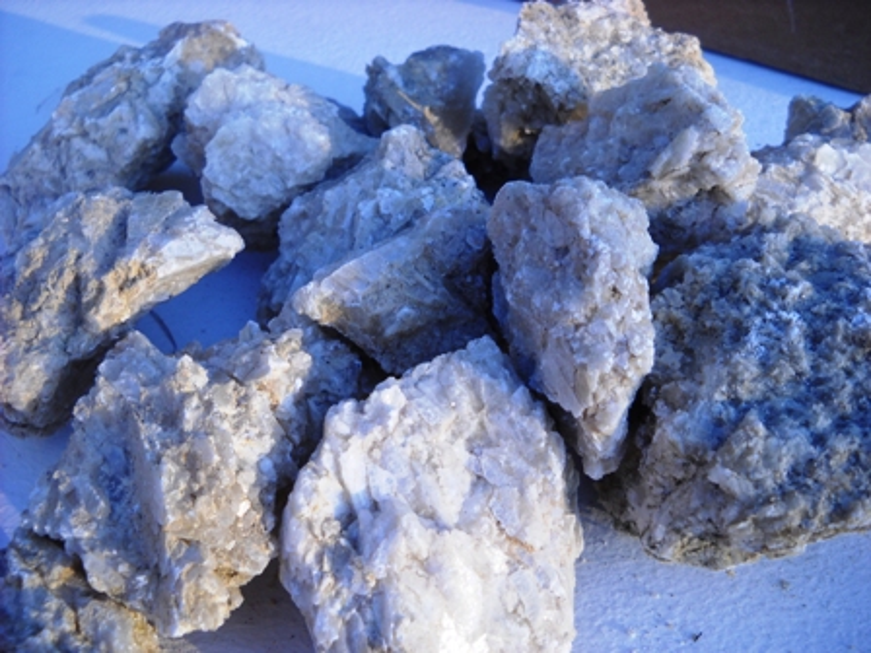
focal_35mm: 41
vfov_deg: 35.1
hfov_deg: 45.8
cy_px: 326
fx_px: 1032
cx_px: 436
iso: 64
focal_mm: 6.72
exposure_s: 1/168
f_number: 3.1
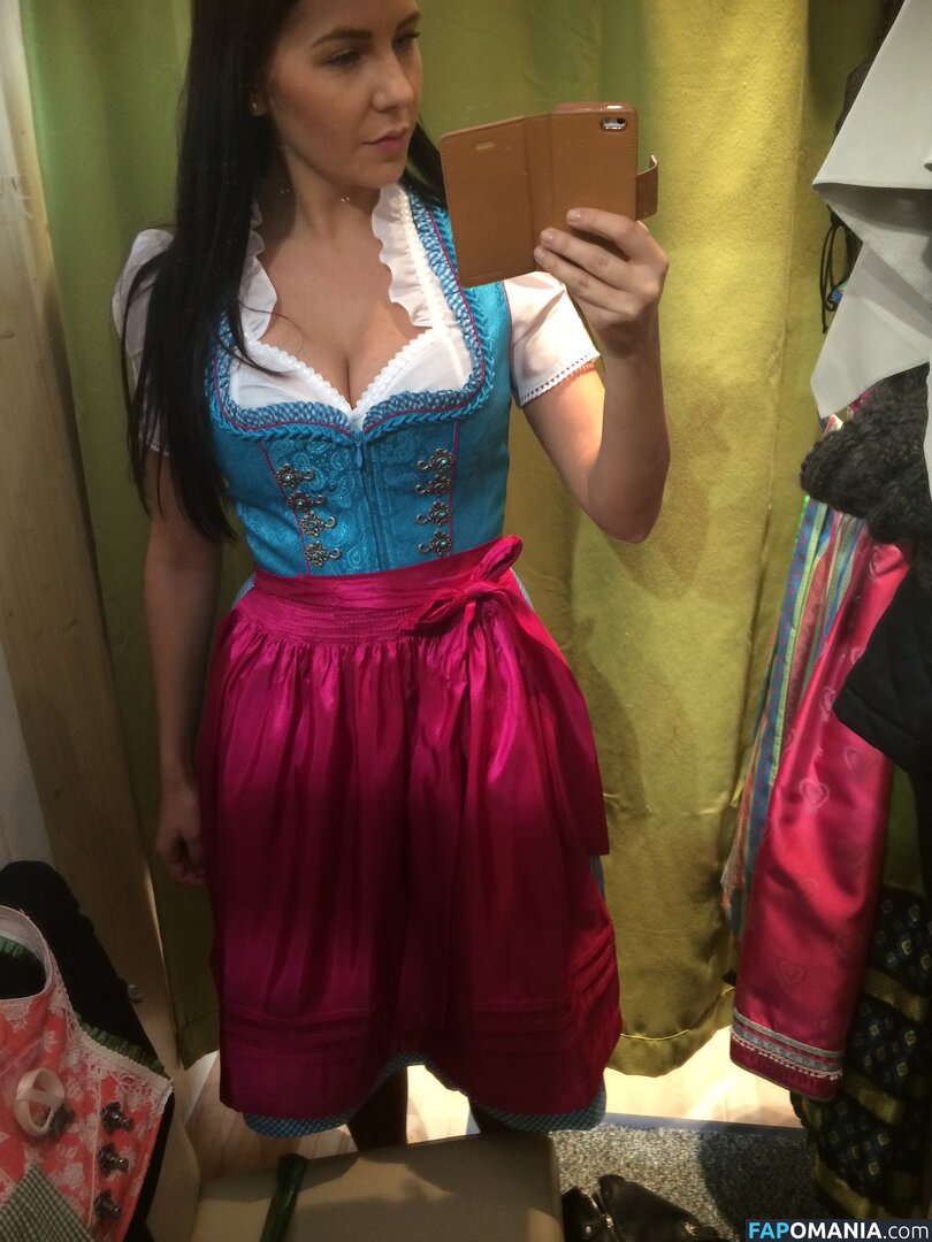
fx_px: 1077
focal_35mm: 30
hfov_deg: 46.8
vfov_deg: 60.0
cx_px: 466
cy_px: 621
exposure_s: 1/30
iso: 125
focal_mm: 4.12
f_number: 2.2
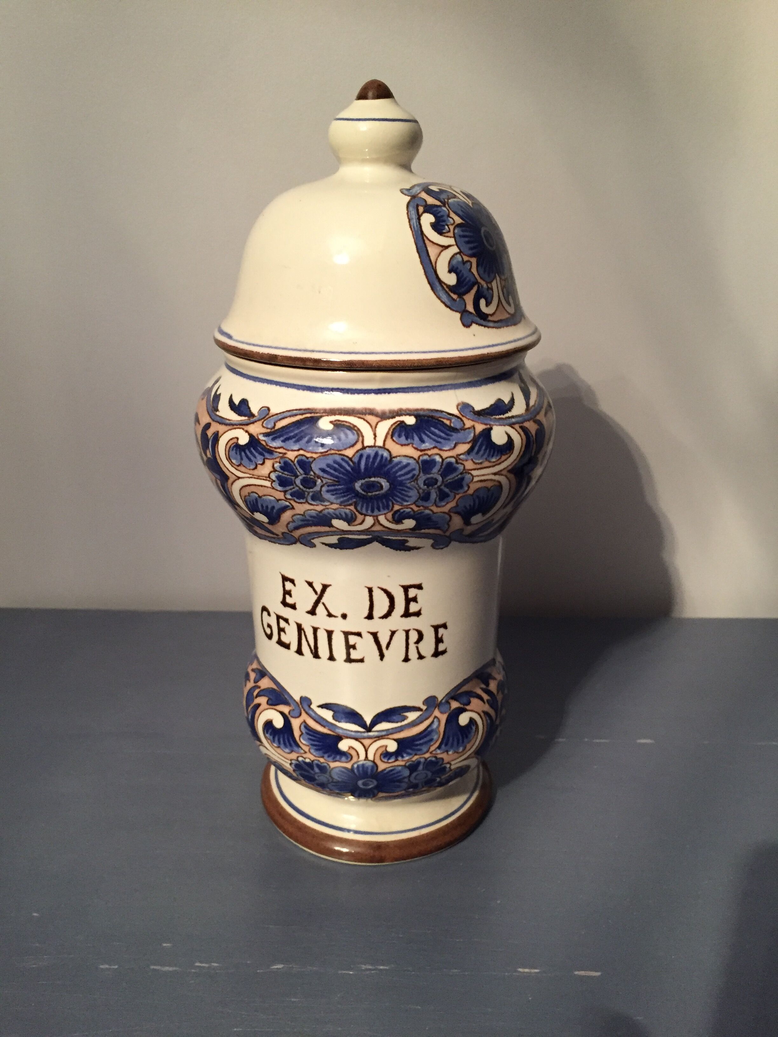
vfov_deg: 61.7
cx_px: 389
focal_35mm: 29
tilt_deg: -20.3
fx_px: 869
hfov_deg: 48.2
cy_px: 518
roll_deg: +1.4
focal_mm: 4.15
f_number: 2.2
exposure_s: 1/20
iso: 250
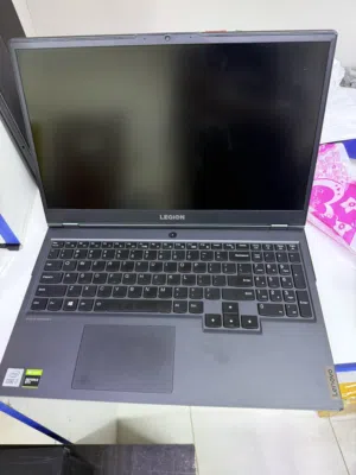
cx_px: 178
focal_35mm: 24
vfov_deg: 71.6
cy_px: 238
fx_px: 329
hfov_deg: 56.8
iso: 250
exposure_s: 1/50
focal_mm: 6.76
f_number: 1.78
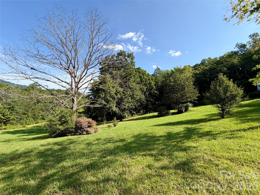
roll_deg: +1.6
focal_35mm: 14
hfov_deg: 102.1
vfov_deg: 85.7
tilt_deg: +6.0
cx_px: 130
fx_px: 105
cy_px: 98
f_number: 2.2
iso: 40
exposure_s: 1/770
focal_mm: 2.22
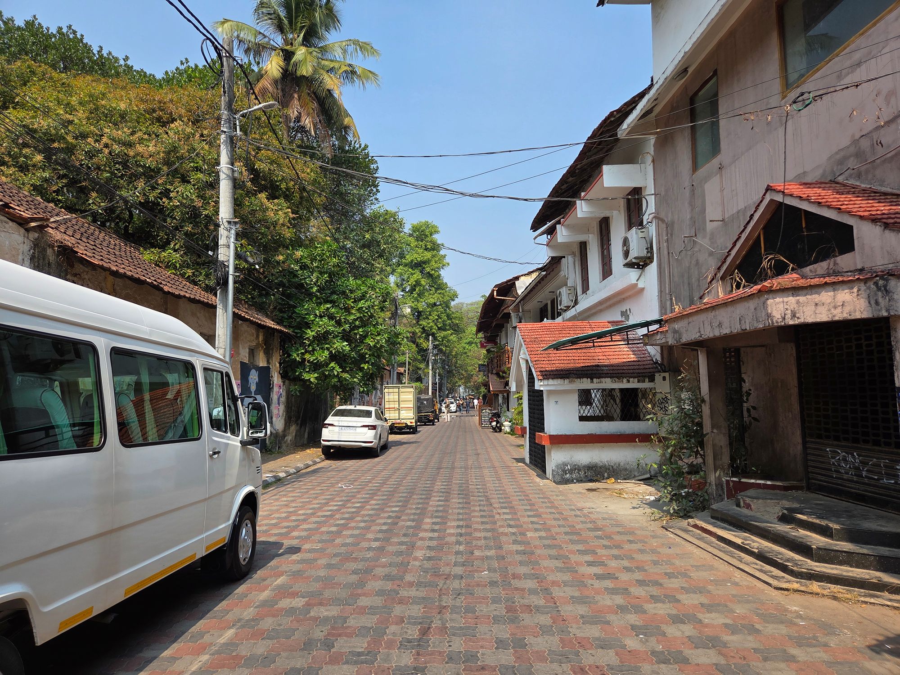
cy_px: 338
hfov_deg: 73.9
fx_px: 598
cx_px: 450
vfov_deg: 58.9
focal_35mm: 23
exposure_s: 1/3618
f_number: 1.8
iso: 80
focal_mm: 5.4
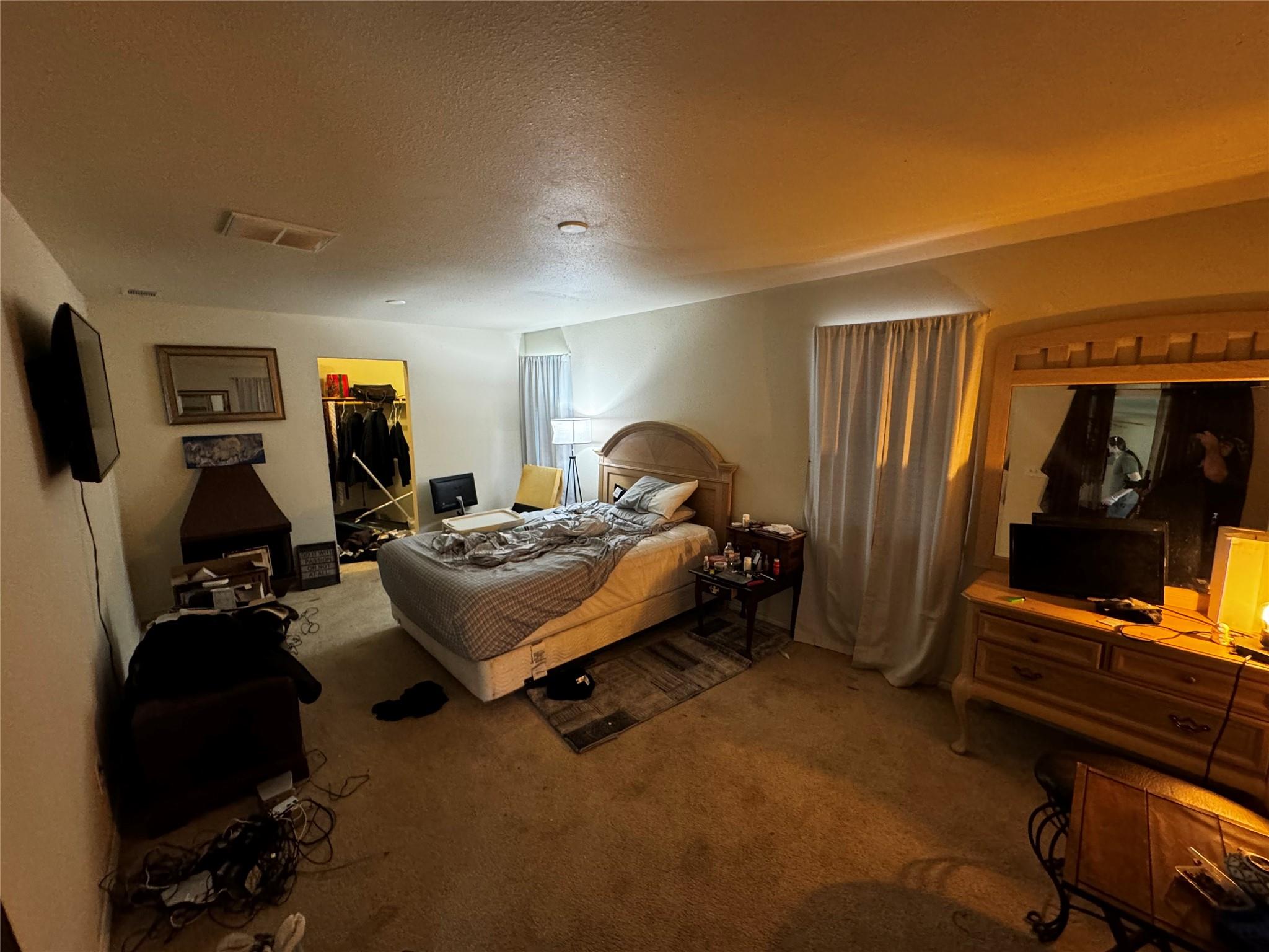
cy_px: 476
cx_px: 634
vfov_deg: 85.7
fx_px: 513
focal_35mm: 14
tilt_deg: -8.5
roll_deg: +0.7
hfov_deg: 102.1
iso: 500
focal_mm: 2.22
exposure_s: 1/60
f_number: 2.2
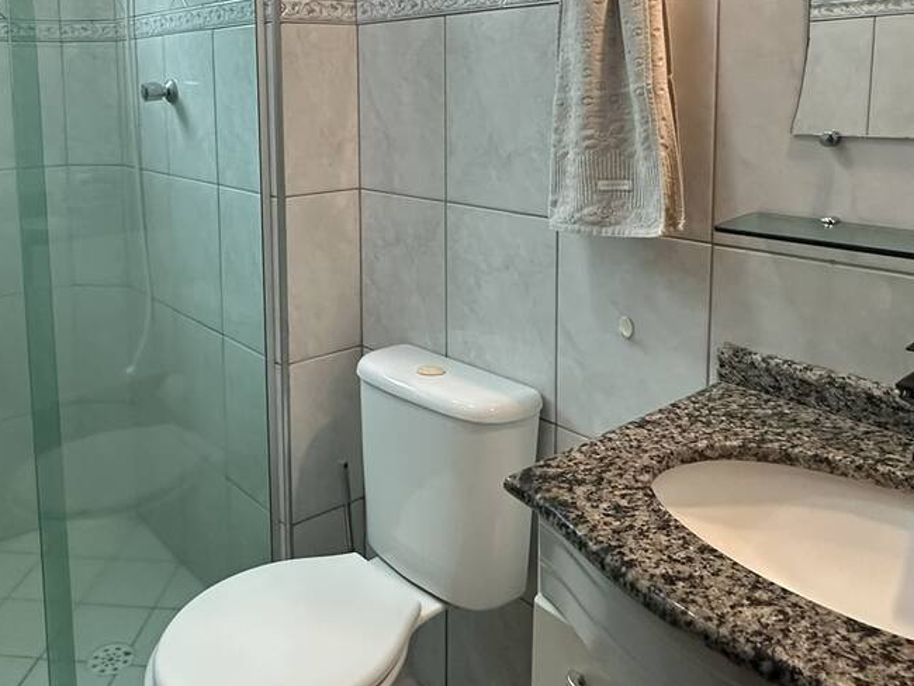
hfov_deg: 58.0
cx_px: 374
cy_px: 167
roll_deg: +0.2
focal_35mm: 31
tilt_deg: -5.2
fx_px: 819
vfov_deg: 43.9
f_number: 2.2
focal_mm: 2.22
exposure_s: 1/120
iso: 320
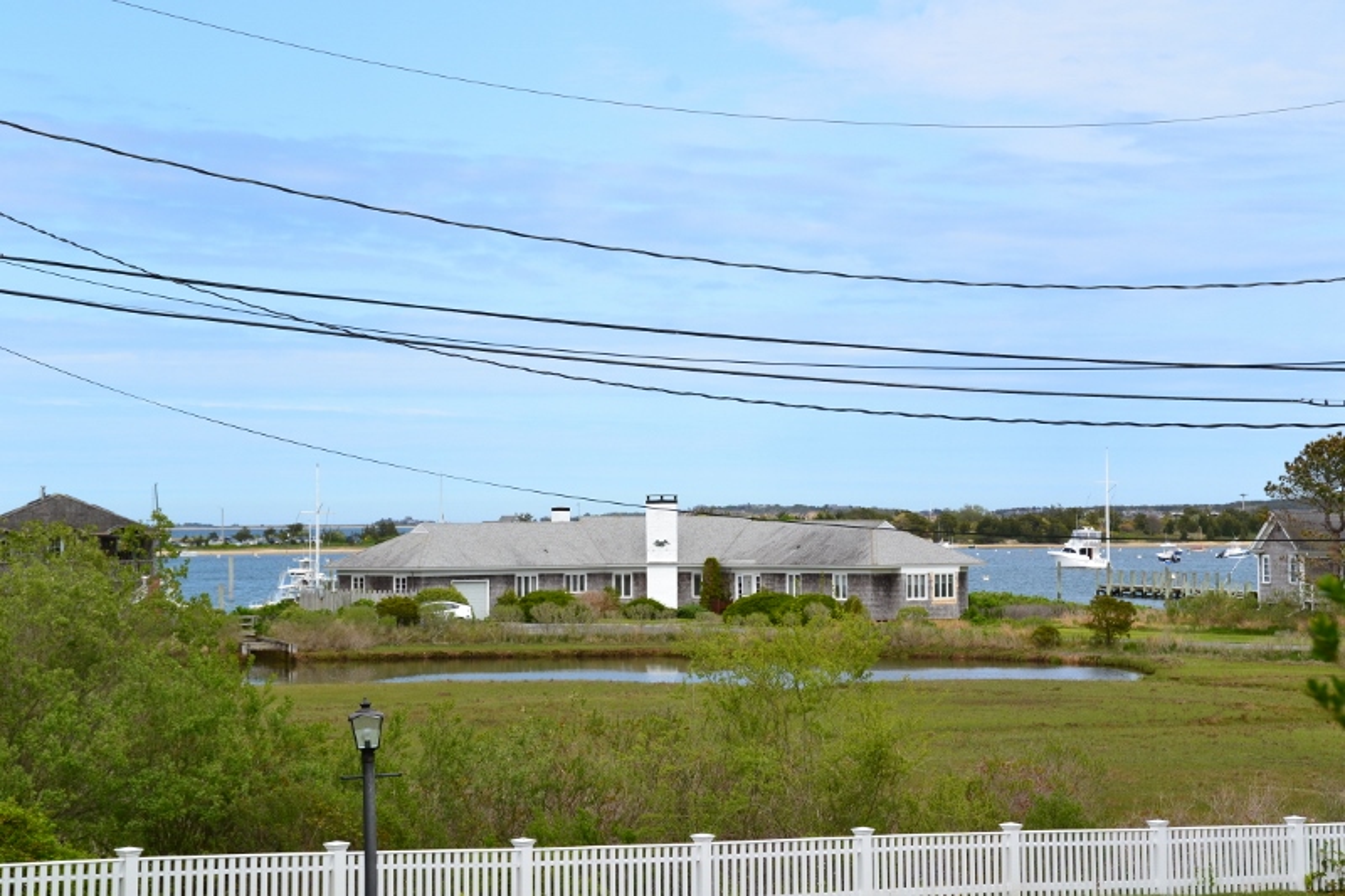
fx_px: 3474
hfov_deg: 21.9
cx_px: 672
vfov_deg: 14.7
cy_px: 448
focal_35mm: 93
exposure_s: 1/400
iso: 400
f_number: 11
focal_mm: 62
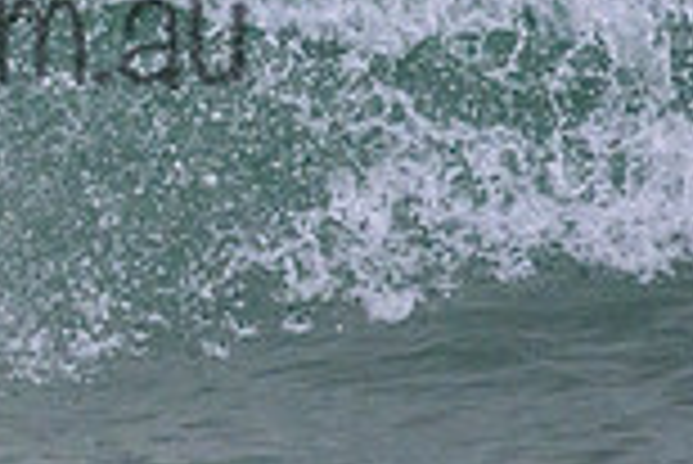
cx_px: -230
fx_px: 58073
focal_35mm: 3014
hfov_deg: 0.7
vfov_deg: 0.5
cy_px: -20
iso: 3200
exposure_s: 1/2000
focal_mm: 800
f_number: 11
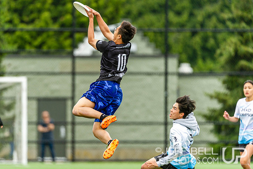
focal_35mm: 495
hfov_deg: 4.2
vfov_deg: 2.8
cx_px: 99
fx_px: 3478
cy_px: 91
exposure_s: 1/1600
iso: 500
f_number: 4
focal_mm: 400
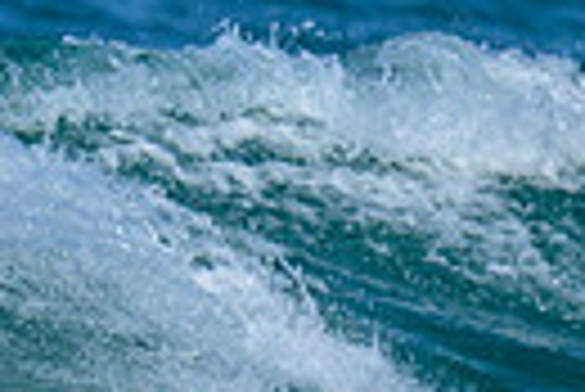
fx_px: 79957
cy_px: 162
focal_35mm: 4915
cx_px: -670
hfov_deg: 0.4
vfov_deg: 0.3
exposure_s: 1/2000
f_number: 6.3
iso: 200
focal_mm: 800
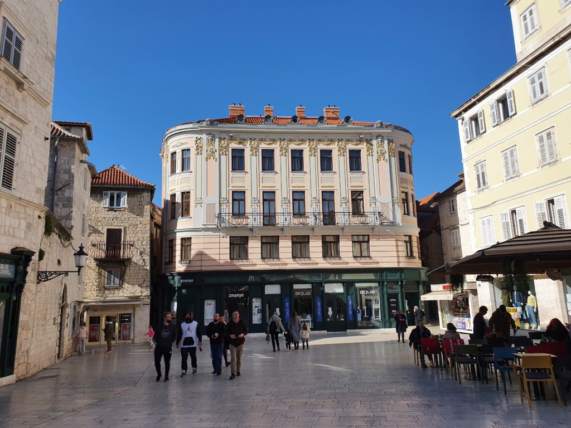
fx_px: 429
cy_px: 214
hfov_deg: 67.3
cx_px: 286
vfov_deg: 53.1
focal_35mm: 26
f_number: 2.4
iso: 50
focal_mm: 4.32
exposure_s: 1/2376
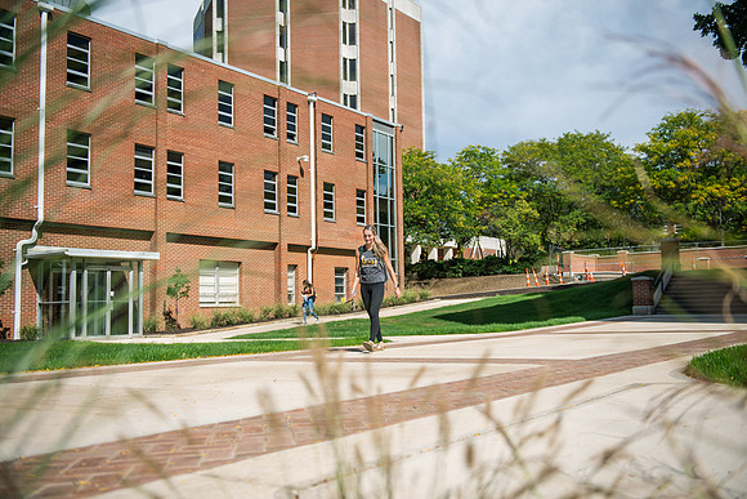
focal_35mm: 35
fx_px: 726
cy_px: 250
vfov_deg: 37.9
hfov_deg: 54.4
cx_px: 374
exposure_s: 1/1000
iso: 64
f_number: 3.2
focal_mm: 35
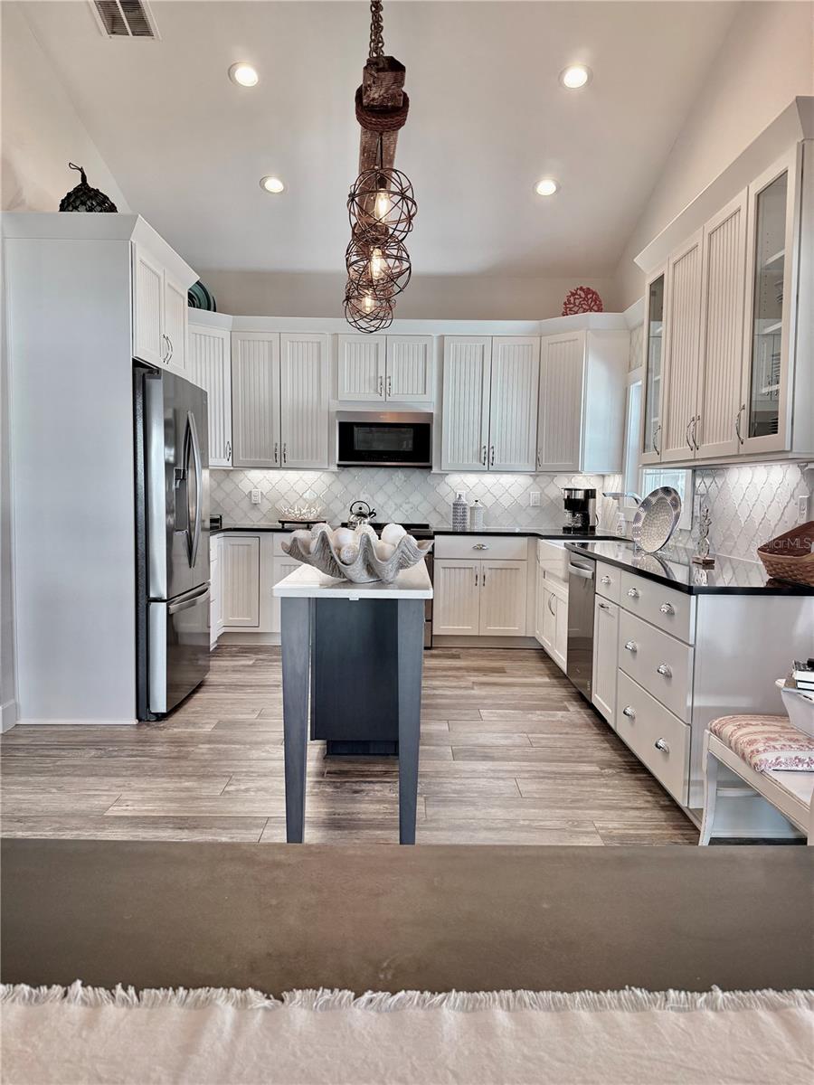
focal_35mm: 24
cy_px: 542
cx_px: 407
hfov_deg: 56.8
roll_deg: -1.2
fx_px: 752
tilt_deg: -3.2
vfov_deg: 71.6
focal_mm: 6.76
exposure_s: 1/120
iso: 100
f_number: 1.78
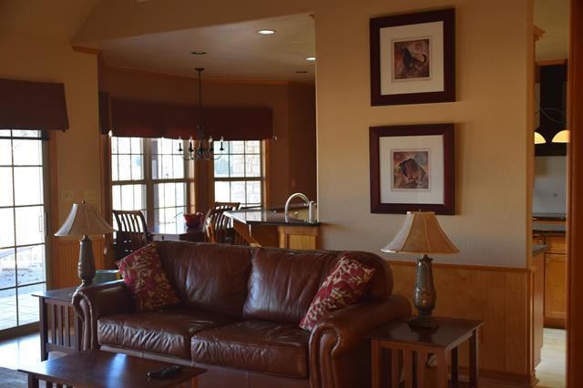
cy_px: 194
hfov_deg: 42.3
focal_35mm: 46
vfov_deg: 28.9
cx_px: 292
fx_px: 753
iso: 450
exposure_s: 1/60
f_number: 4
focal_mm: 31
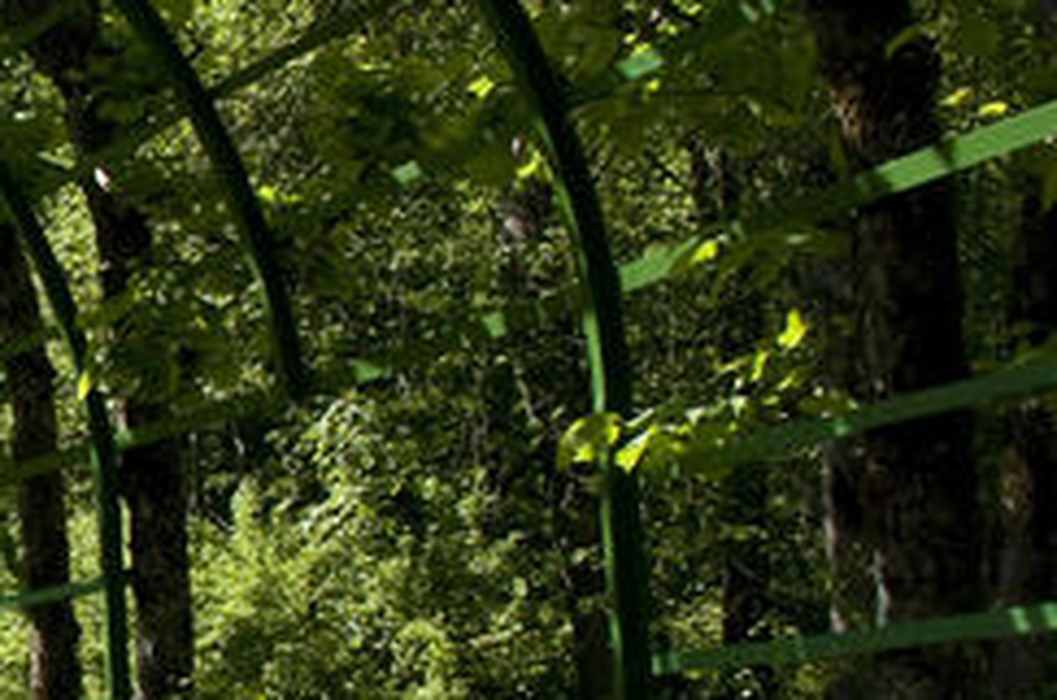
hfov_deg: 17.4
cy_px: 522
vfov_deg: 13.6
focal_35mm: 100
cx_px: -735
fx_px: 2930
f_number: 9
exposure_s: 1/640
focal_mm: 18
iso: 640
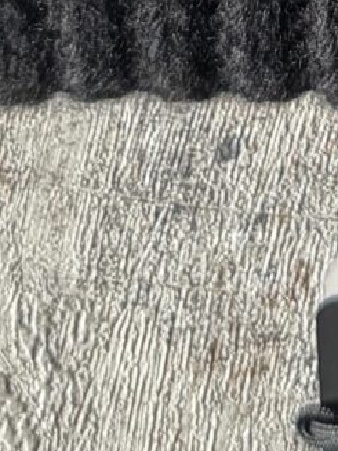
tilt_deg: -85.4
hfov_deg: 7.8
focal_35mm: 188
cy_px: -565
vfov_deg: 9.5
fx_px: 2449
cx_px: 457
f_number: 1.78
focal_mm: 6.76
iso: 500
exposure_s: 1/60
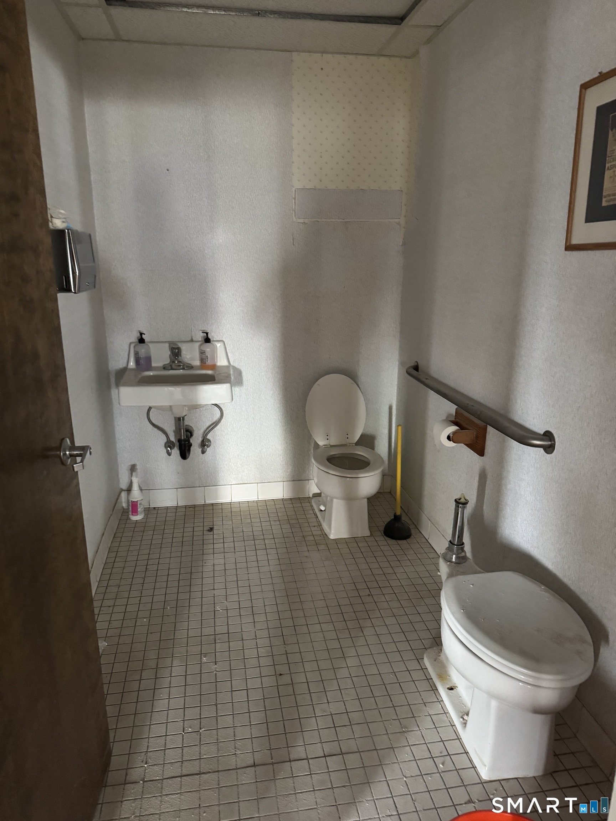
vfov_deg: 71.6
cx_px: 308
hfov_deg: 56.8
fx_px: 569
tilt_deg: -14.9
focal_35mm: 24
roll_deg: +2.1
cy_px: 410
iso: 800
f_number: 1.78
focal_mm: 6.76
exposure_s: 1/41
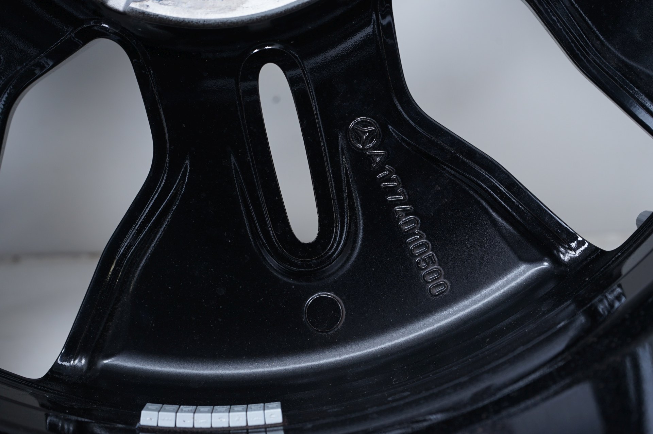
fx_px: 961
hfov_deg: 37.5
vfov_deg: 25.5
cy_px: 217
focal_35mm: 53
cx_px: 326
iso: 250
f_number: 7.1
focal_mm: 53
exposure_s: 1/100
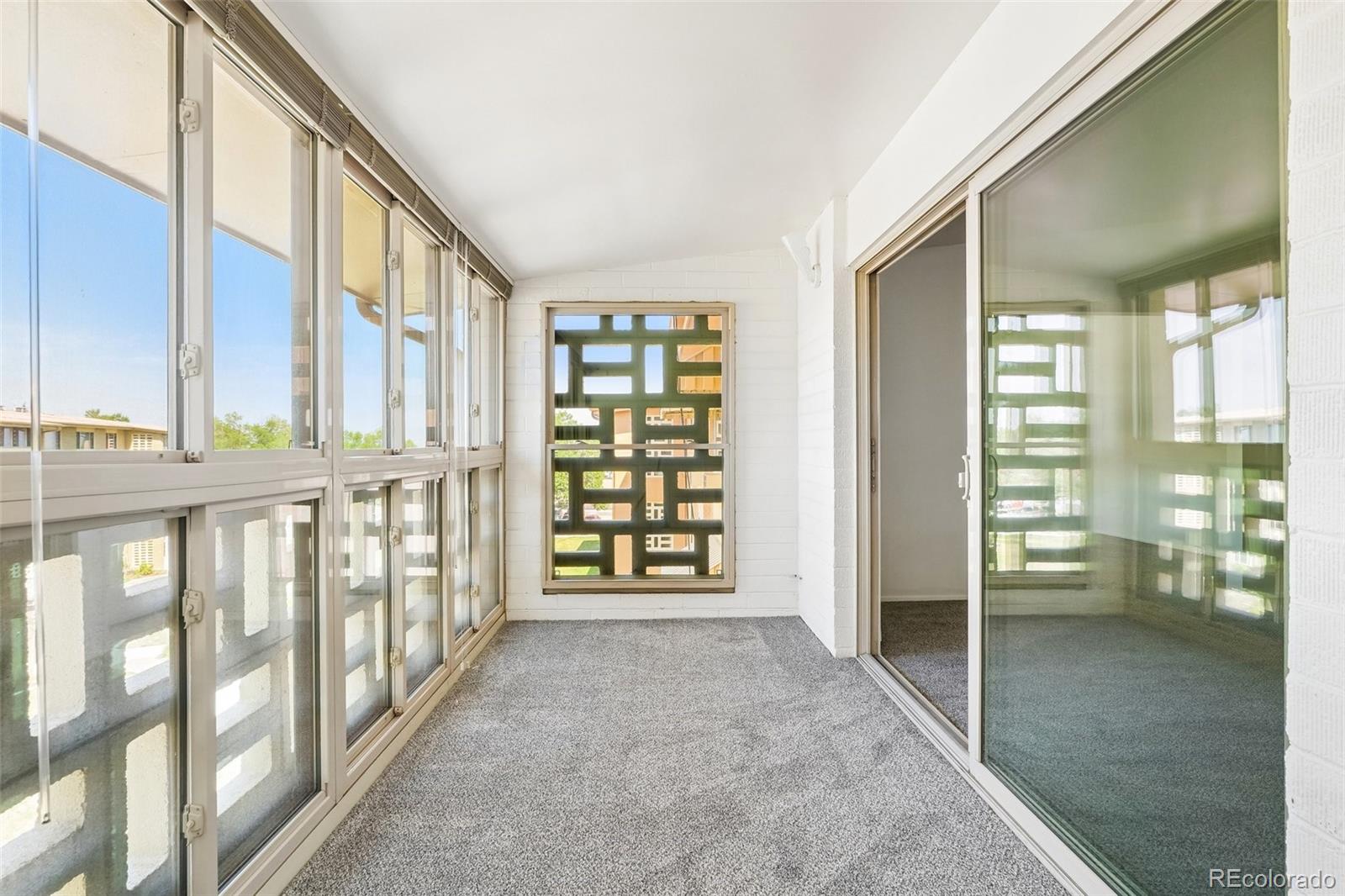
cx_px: 672
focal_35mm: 16
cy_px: 448
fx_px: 616
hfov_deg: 95.0
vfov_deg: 72.0
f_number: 8
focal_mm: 11
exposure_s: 1/30
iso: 160
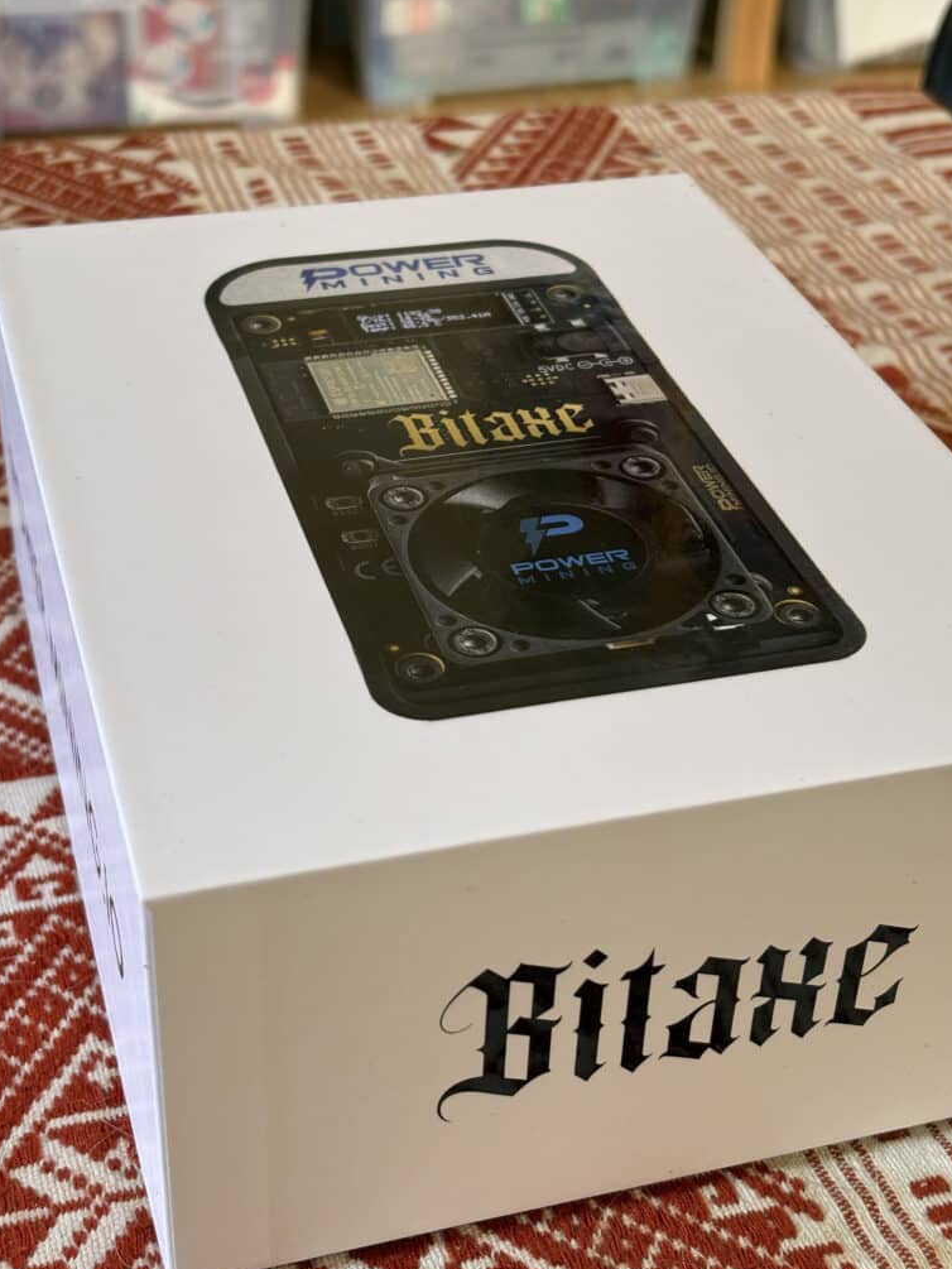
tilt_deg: -34.7
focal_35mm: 53
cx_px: 480
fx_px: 1943
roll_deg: -2.7
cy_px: 641
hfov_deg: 27.5
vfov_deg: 36.2
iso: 160
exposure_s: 1/53
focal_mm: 5.96
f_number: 1.6
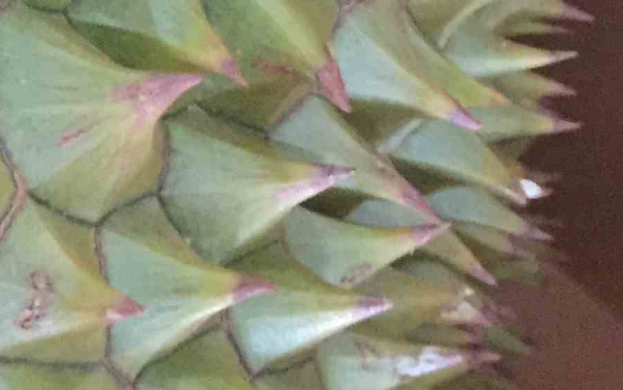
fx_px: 1902
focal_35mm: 112
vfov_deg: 11.5
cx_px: -235
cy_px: -48
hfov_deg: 17.2
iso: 500
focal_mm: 4.15
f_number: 2.2
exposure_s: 1/17
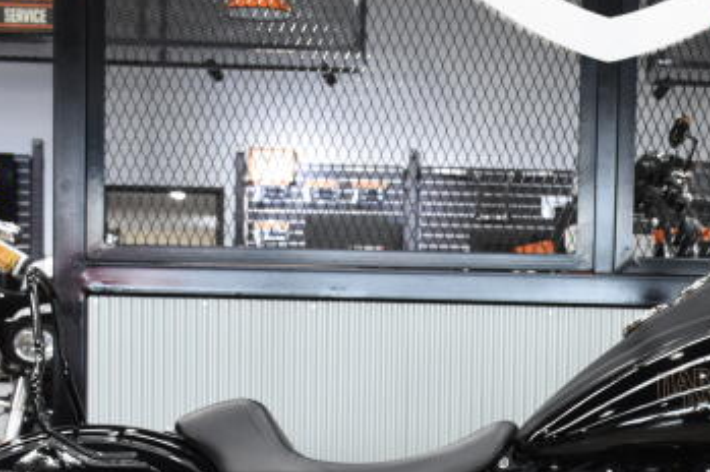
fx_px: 1559
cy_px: 451
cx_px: 574
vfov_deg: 16.9
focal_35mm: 79
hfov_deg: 25.2
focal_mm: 23
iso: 800
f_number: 5.6
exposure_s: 1/80
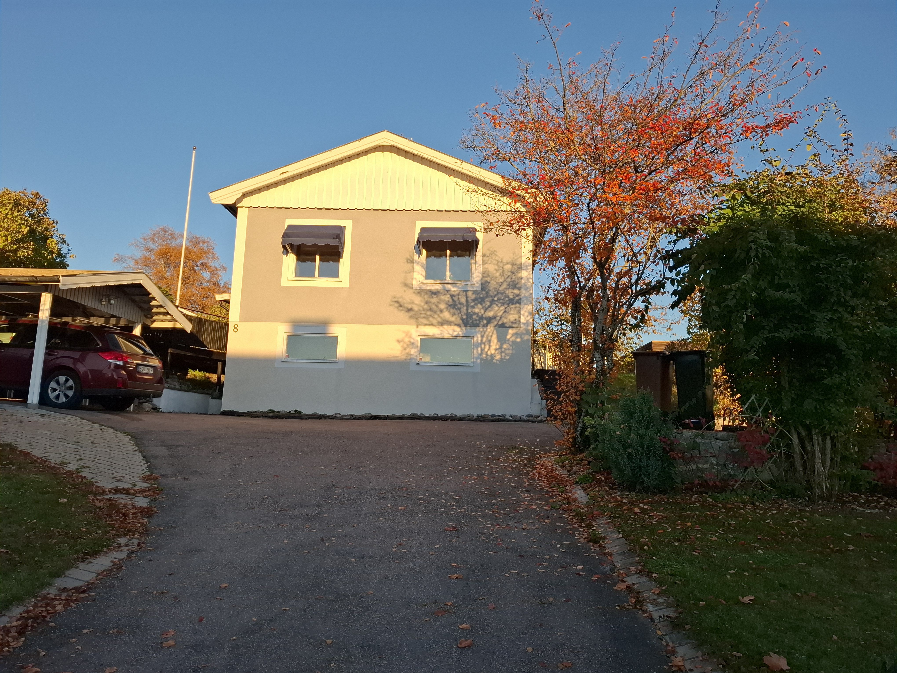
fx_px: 596
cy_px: 336
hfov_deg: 73.9
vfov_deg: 58.9
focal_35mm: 23
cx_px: 448
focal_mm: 5.54
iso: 50
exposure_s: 1/1230
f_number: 1.8
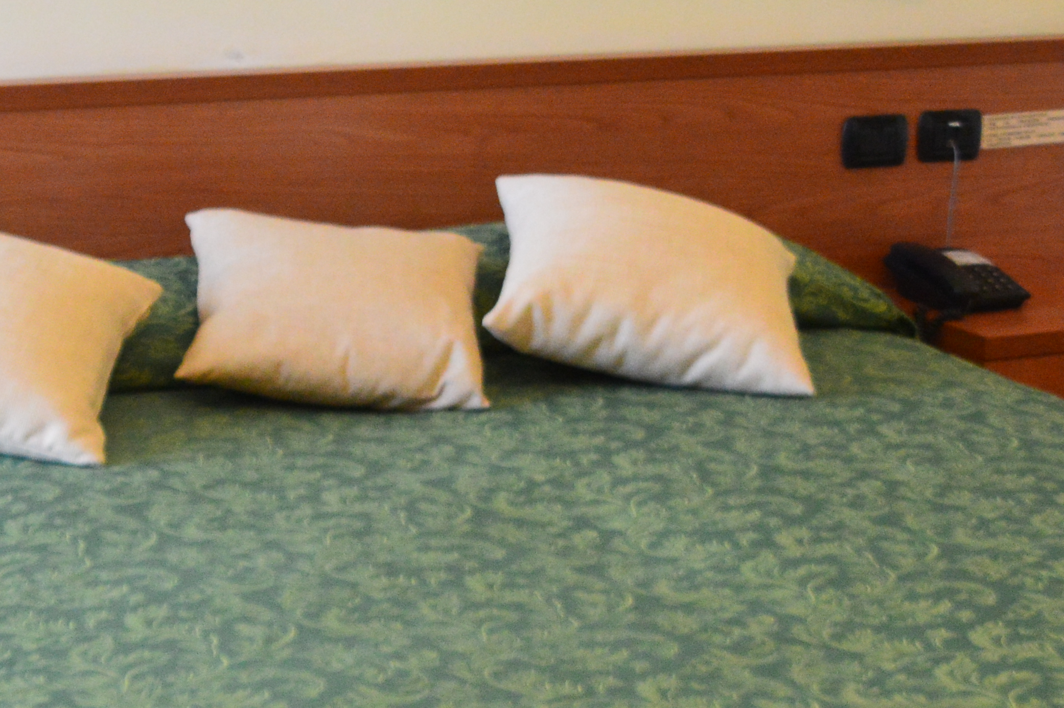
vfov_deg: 13.1
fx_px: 3071
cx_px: 538
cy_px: 303
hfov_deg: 19.7
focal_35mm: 104
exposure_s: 1/60
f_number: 4.5
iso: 1600
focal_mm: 24
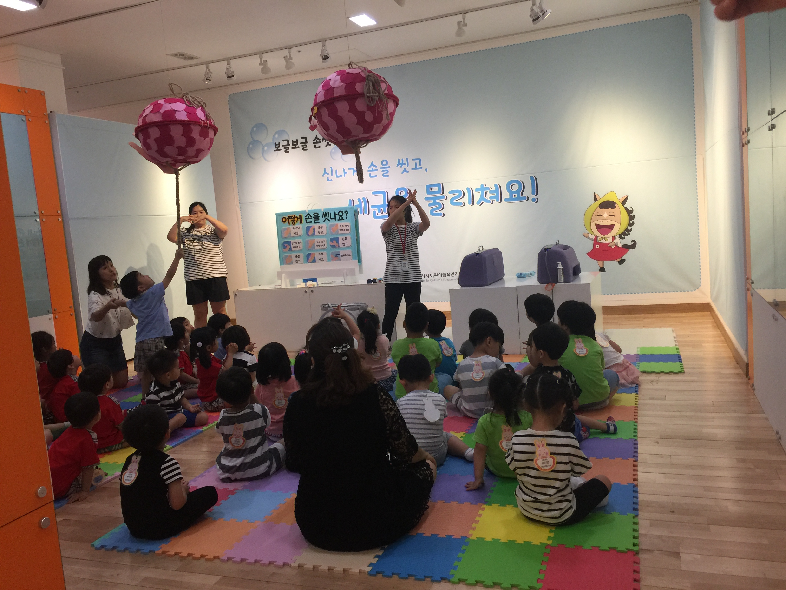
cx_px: 393
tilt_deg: -4.4
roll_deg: +4.5
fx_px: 658
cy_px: 295
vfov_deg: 48.2
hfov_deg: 61.7
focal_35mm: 29
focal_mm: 4.15
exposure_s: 1/30
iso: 50
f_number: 2.2
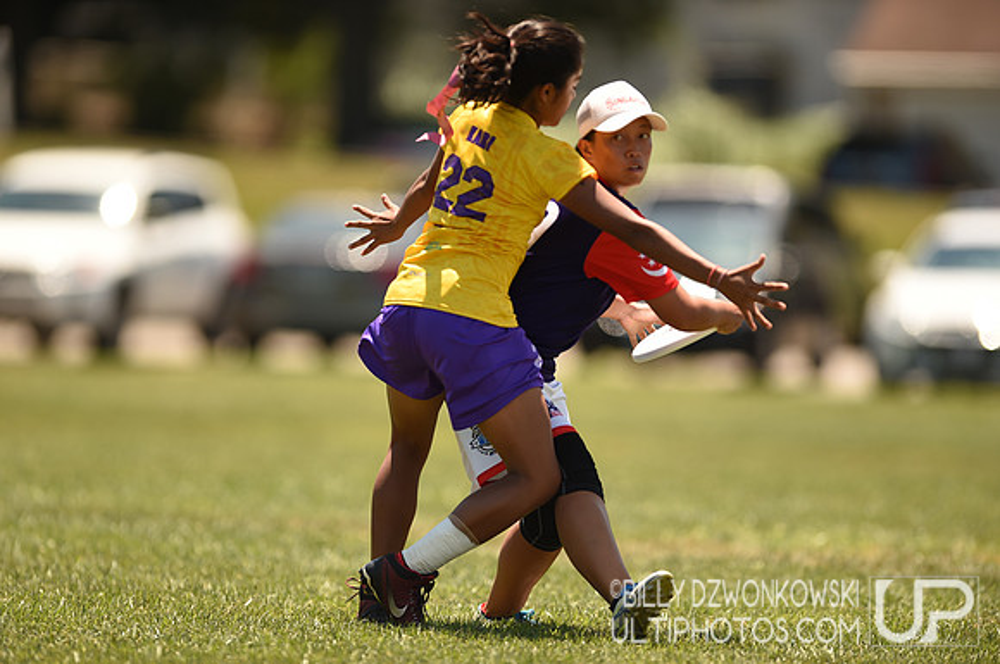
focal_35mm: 400
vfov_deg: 3.4
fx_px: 11096
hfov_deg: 5.2
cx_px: 500
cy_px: 332
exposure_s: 1/1000
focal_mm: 400
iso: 100
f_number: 2.8
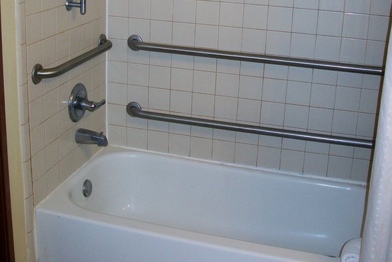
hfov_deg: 38.9
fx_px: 556
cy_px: 31
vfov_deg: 25.8
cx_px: 196
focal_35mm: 51
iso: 64
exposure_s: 1/30
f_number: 2.7
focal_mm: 6
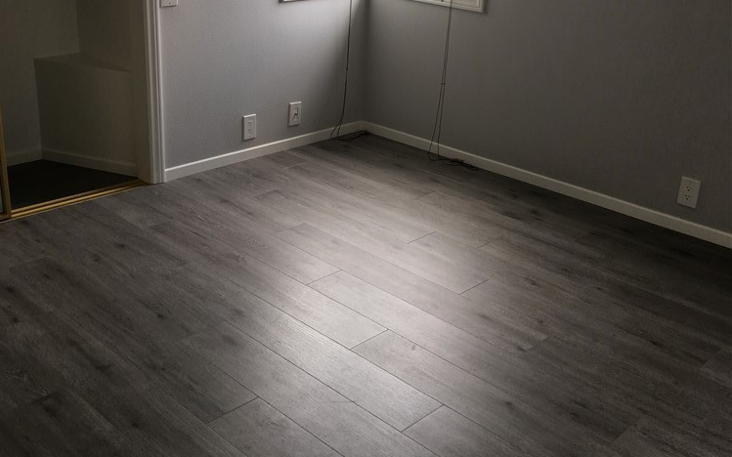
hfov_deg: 47.2
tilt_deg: -18.1
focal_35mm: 42
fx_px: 838
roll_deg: -2.6
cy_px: 167
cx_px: 358
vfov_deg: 30.4
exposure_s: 1/40
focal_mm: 4.15
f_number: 2.2
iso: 25
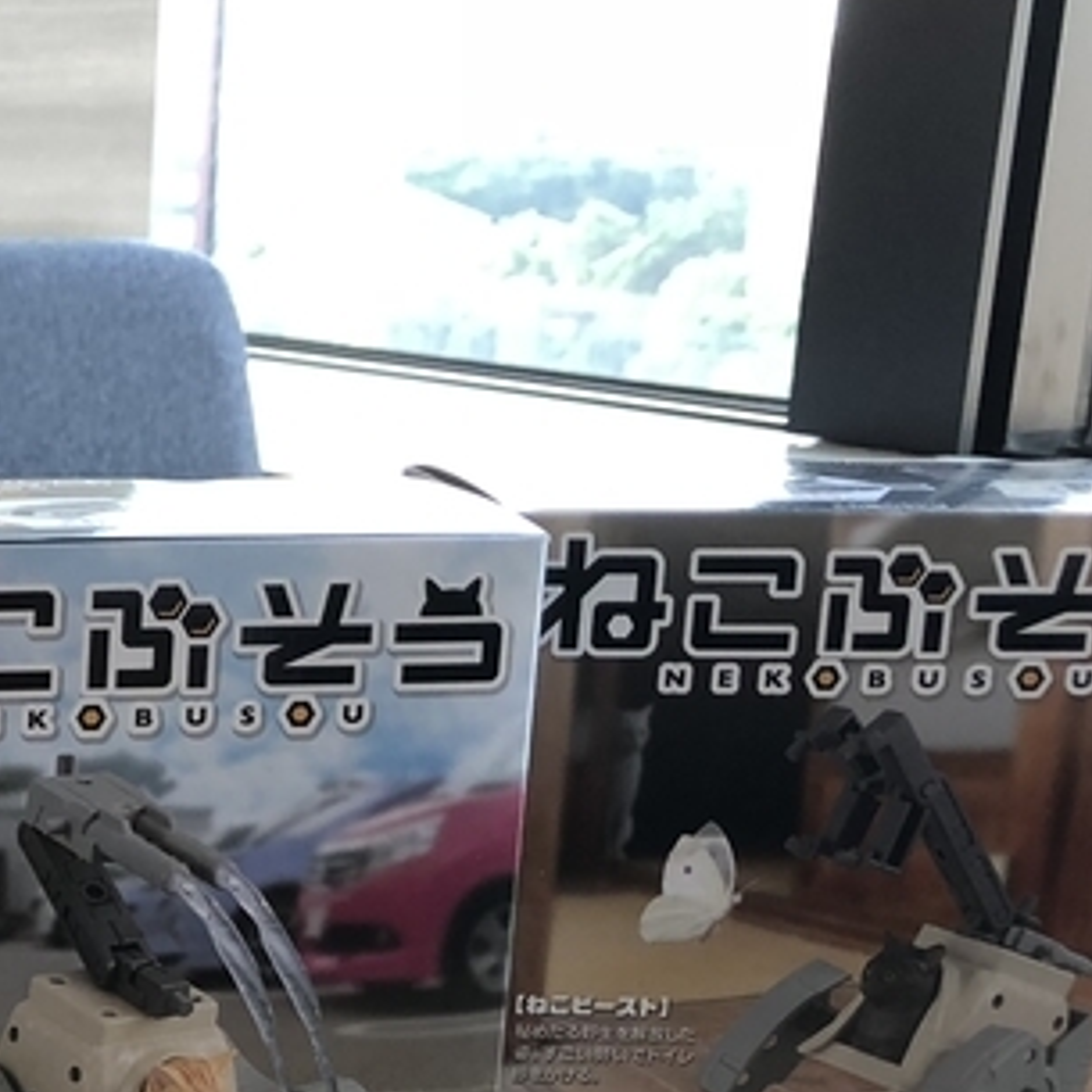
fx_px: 2962
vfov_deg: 20.4
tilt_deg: -16.0
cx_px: -498
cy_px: 999
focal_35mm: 83
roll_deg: +1.2
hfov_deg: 18.7
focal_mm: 3.99
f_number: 1.8
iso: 25
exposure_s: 1/33
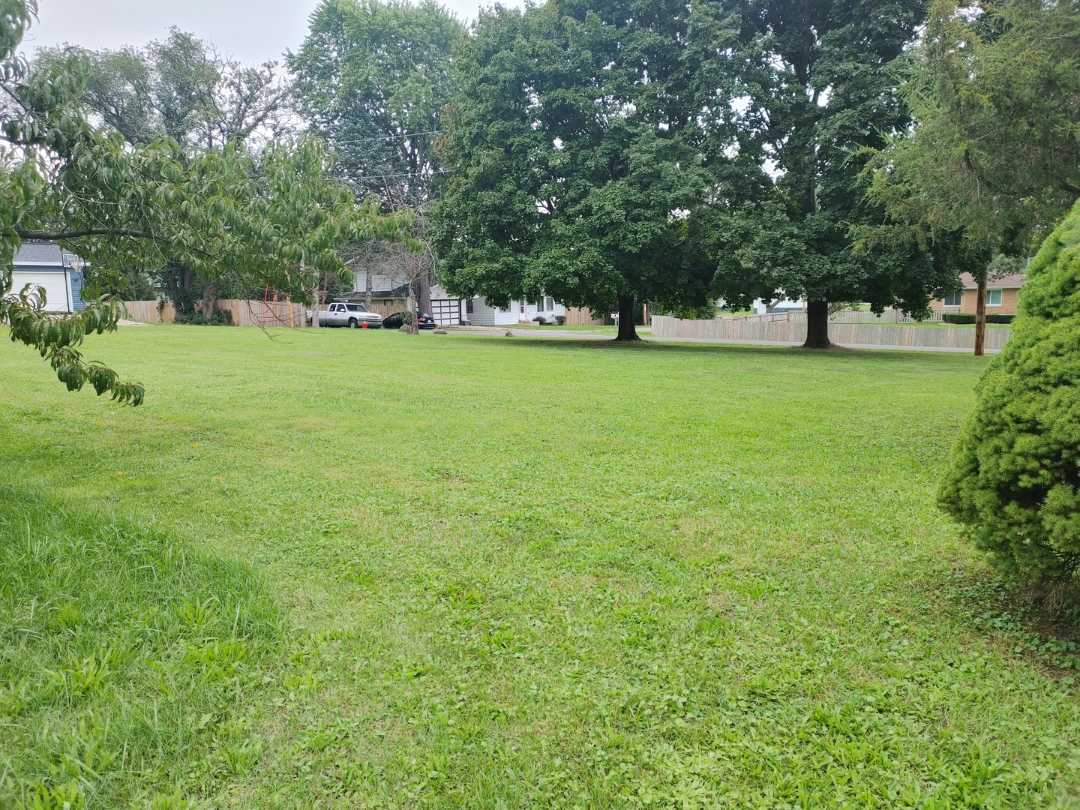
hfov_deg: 67.3
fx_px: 811
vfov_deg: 53.1
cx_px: 540
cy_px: 405
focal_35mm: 26
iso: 50
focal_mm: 5.58
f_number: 1.8
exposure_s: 1/323
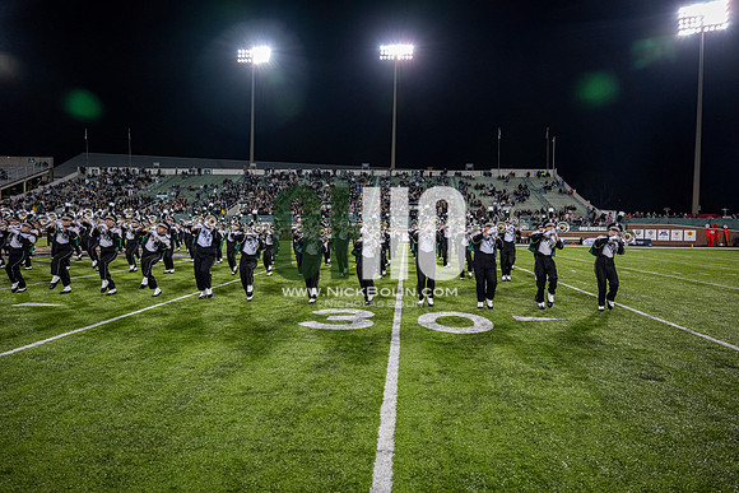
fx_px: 493
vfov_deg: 53.2
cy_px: 246
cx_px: 370
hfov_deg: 73.7
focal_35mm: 24
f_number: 3.2
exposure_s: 1/500
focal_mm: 24
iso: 1250
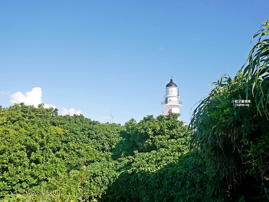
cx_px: 134
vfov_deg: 49.8
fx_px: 218
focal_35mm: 28
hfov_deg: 63.4
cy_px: 101
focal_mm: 14
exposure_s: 1/1300
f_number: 4
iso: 200
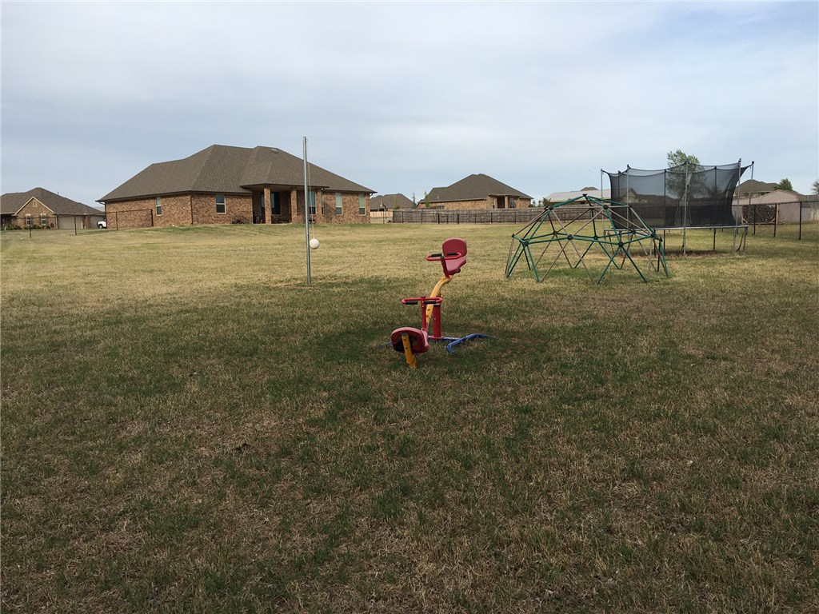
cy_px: 307
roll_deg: +1.2
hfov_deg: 61.7
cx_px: 410
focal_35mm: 29
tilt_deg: -4.4
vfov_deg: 48.2
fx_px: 686
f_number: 2.2
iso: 25
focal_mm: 4.15
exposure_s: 1/1183
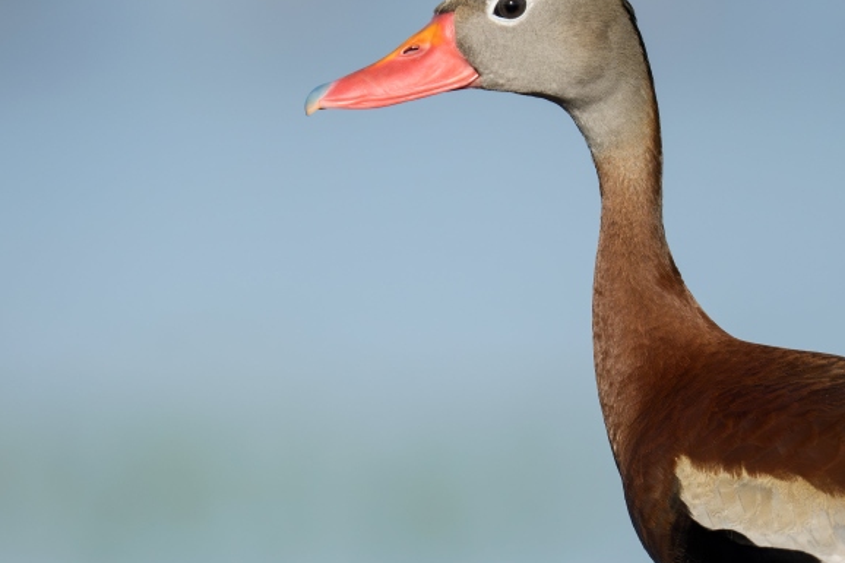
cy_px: 219
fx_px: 27312
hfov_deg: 1.8
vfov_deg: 1.2
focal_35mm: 1164
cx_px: 500
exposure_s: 1/4000
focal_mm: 560
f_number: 6.3
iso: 1250
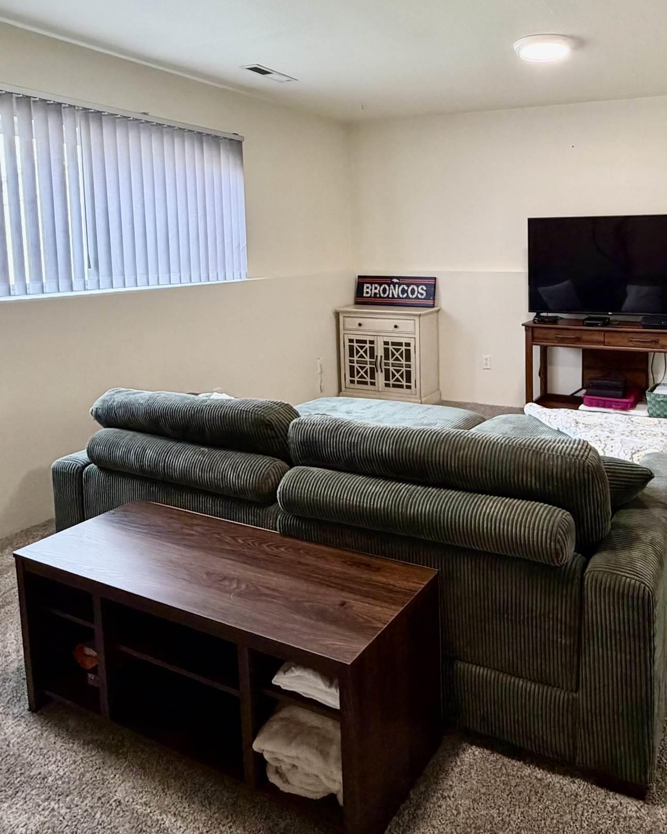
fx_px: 642
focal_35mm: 26
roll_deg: +0.4
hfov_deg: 53.3
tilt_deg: -4.7
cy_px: 304
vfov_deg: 64.9
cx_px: 471
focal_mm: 2.22
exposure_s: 1/60
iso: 160
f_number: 2.2
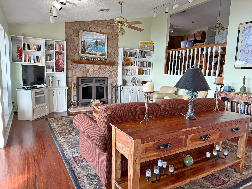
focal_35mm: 24
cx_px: 126
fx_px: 175
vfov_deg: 56.8
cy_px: 94
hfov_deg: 71.6
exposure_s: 1/66
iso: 200
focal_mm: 6.76
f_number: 1.78
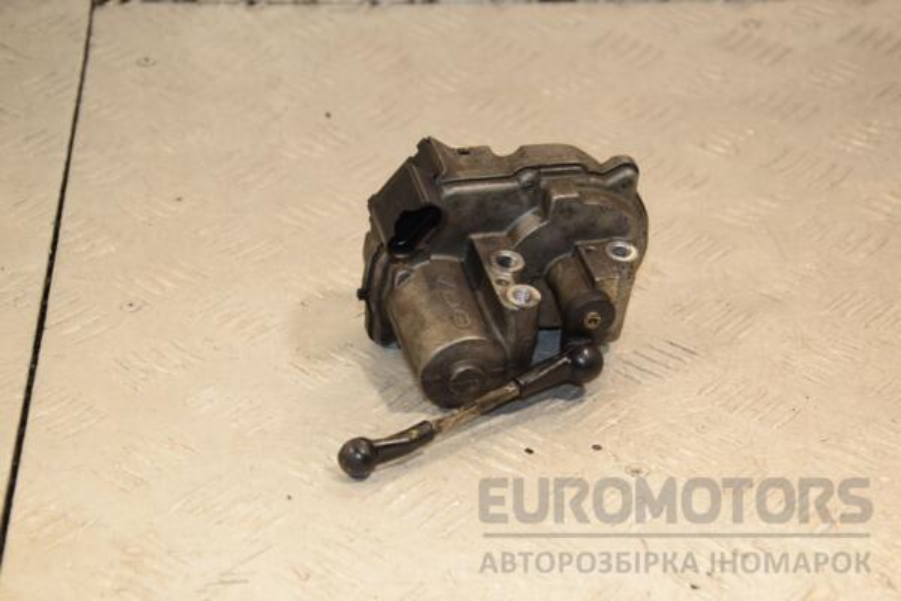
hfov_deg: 26.0
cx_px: 450
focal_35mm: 78
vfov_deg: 17.5
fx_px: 1952
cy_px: 300
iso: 800
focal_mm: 52
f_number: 6.3
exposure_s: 1/200
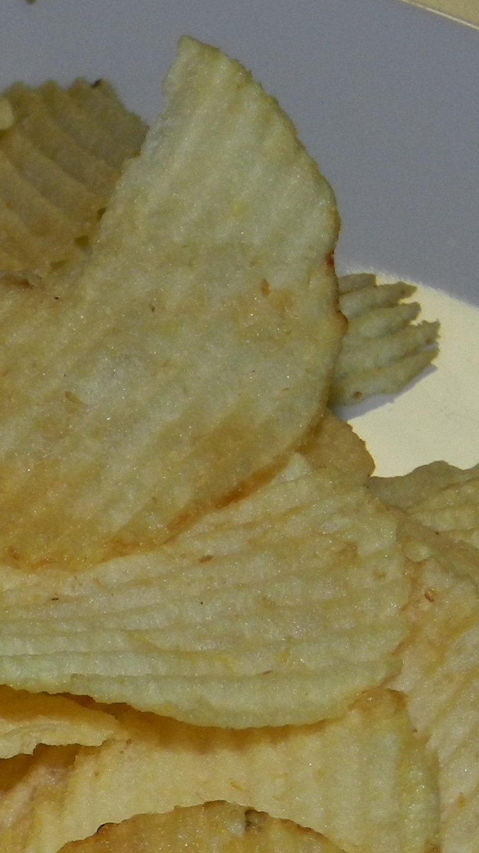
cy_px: 814
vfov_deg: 11.4
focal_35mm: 188
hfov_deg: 6.4
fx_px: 4247
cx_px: -277
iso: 200
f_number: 4.6
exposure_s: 1/30
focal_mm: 10.7
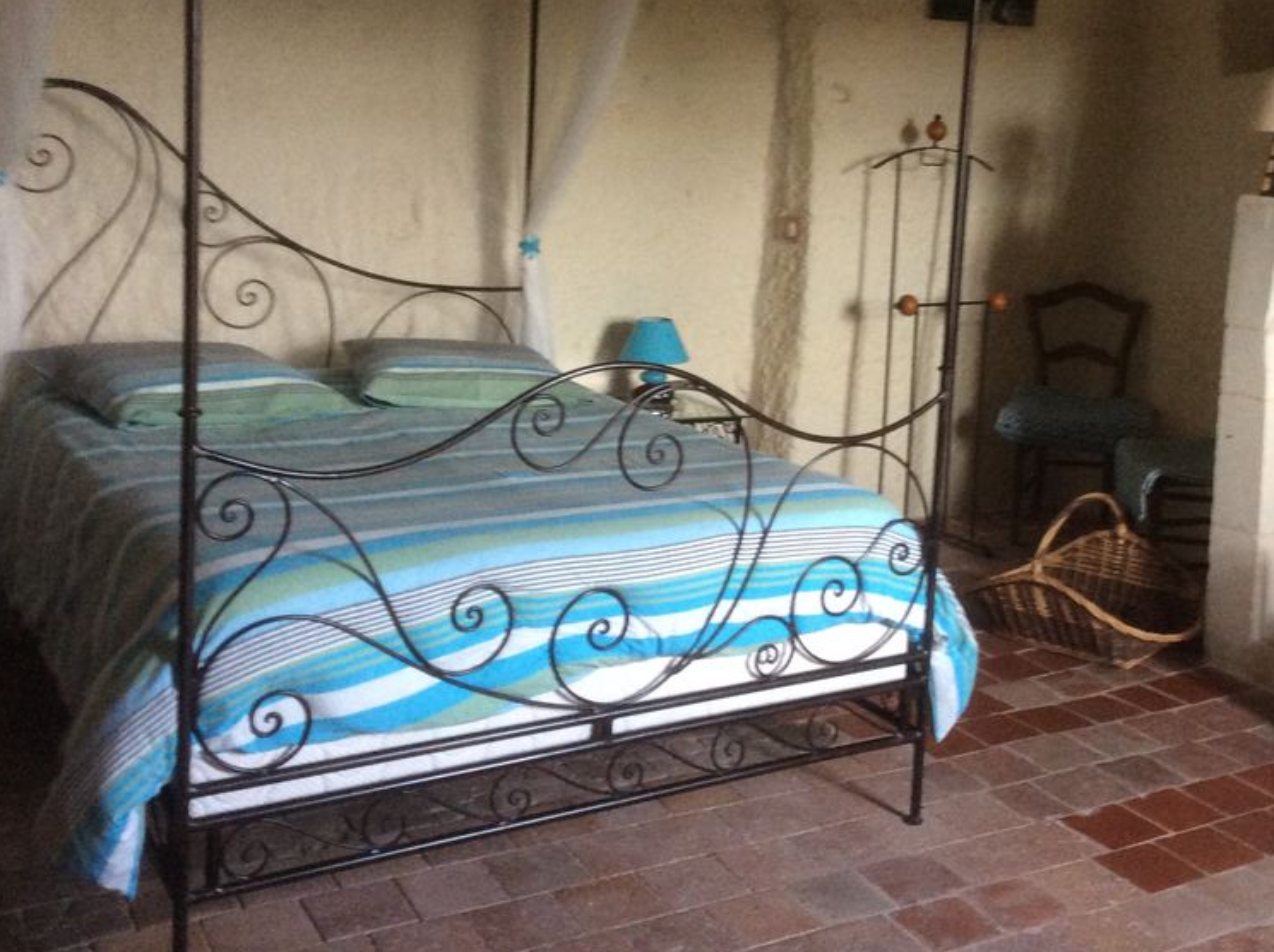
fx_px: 1581
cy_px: 350
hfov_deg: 43.7
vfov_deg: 33.3
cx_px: 764
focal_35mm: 43
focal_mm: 3.3
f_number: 2.4
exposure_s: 1/25
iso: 160
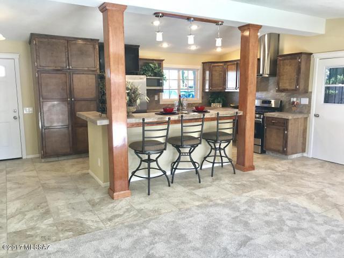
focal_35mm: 28
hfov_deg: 63.4
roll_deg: -0.2
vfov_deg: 49.7
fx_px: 278
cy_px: 129
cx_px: 172
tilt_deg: -10.5
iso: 25
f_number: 1.8
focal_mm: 3.99
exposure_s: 1/40
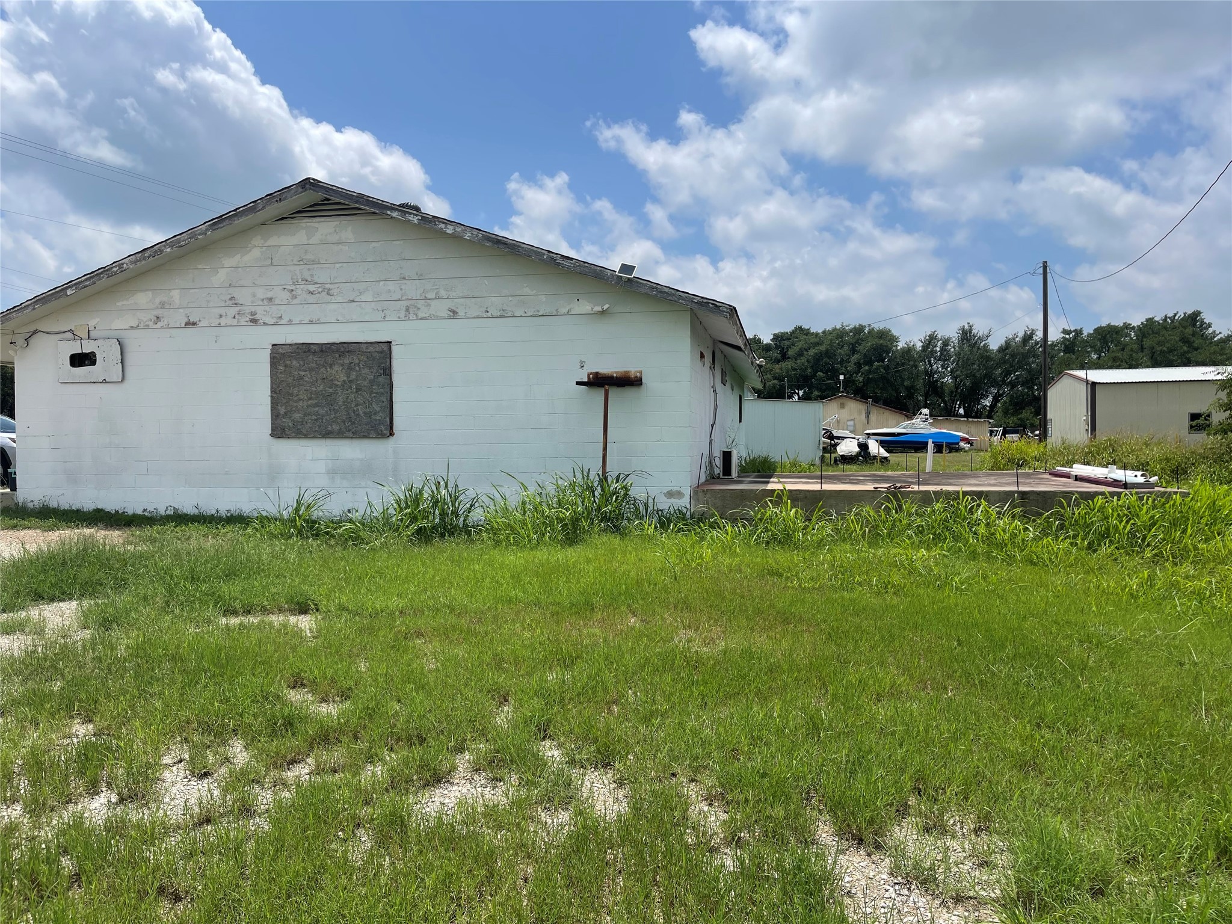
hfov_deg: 69.4
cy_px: 462
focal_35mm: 25
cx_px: 616
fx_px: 890
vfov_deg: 54.9
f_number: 1.6
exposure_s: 1/5618
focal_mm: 5.1
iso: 32
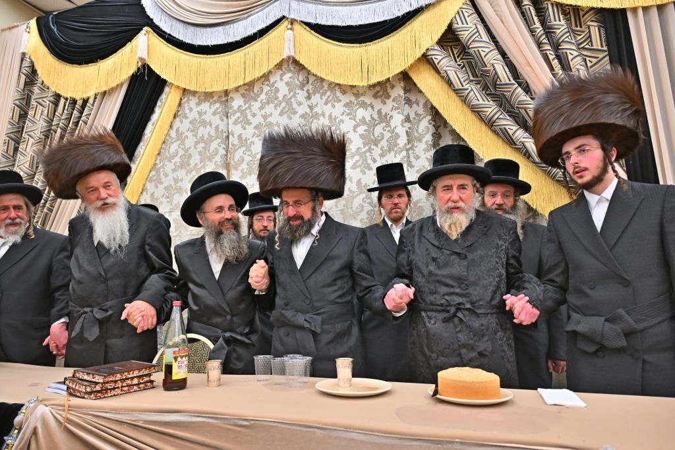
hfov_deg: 73.7
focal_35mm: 24
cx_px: 338
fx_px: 450
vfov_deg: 53.1
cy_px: 225
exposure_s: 1/250
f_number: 4
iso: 1000
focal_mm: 24
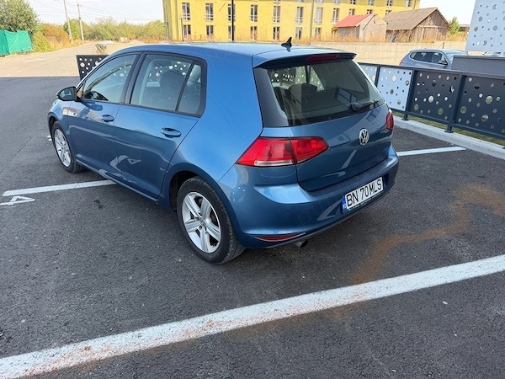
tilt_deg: -22.3
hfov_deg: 71.6
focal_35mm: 24
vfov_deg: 56.8
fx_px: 350
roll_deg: -0.4
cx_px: 252
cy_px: 190
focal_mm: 6.76
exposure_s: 1/649
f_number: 1.78
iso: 80
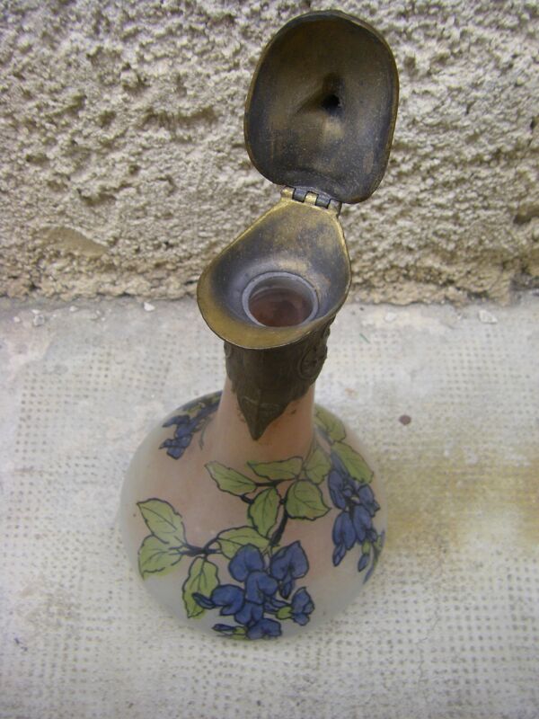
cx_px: 270
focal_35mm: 38
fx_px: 789
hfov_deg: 37.7
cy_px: 360
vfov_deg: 49.0
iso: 160
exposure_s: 1/100
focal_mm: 6.3
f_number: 3.5
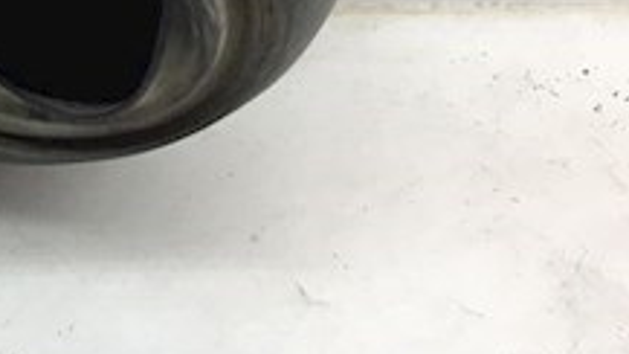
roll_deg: -0.8
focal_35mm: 93
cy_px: -75
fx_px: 1551
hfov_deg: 20.0
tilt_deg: -28.3
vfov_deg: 12.7
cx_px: -296
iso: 40
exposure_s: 1/33
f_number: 2.2
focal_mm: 4.15
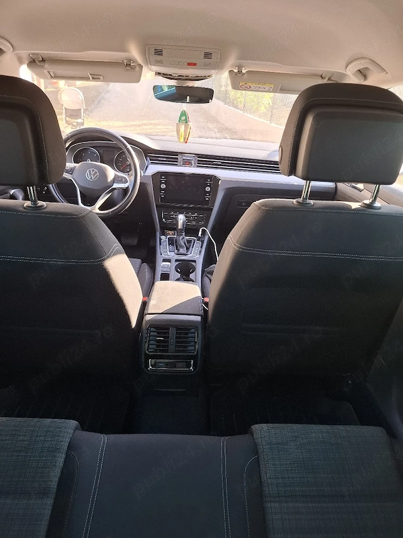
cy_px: 269
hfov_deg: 58.9
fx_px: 357
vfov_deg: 73.9
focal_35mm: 23
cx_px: 202
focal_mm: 5.54
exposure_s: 1/100
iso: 160
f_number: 1.8
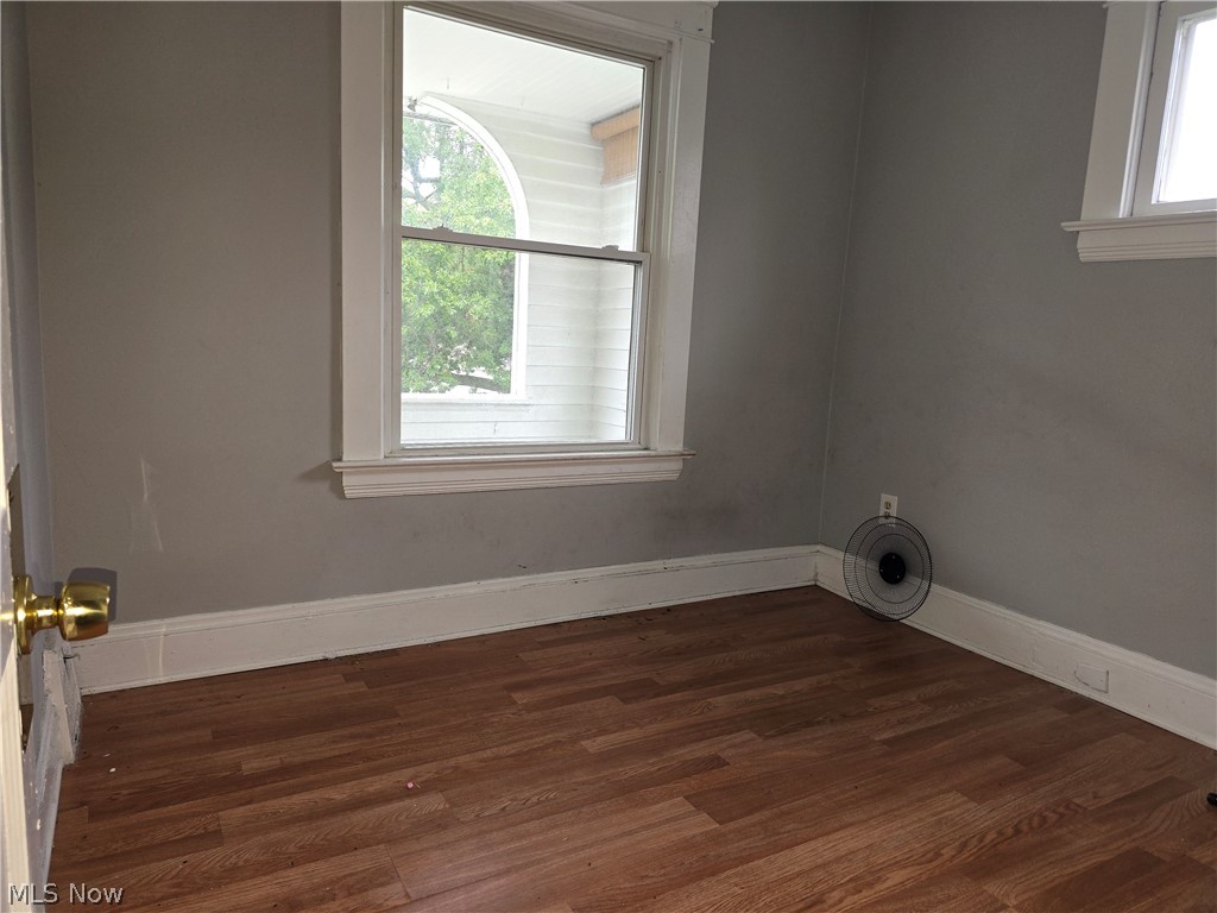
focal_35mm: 23
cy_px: 456
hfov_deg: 73.9
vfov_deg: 58.9
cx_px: 608
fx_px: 809
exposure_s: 1/24
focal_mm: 6.3
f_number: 1.7
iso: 100
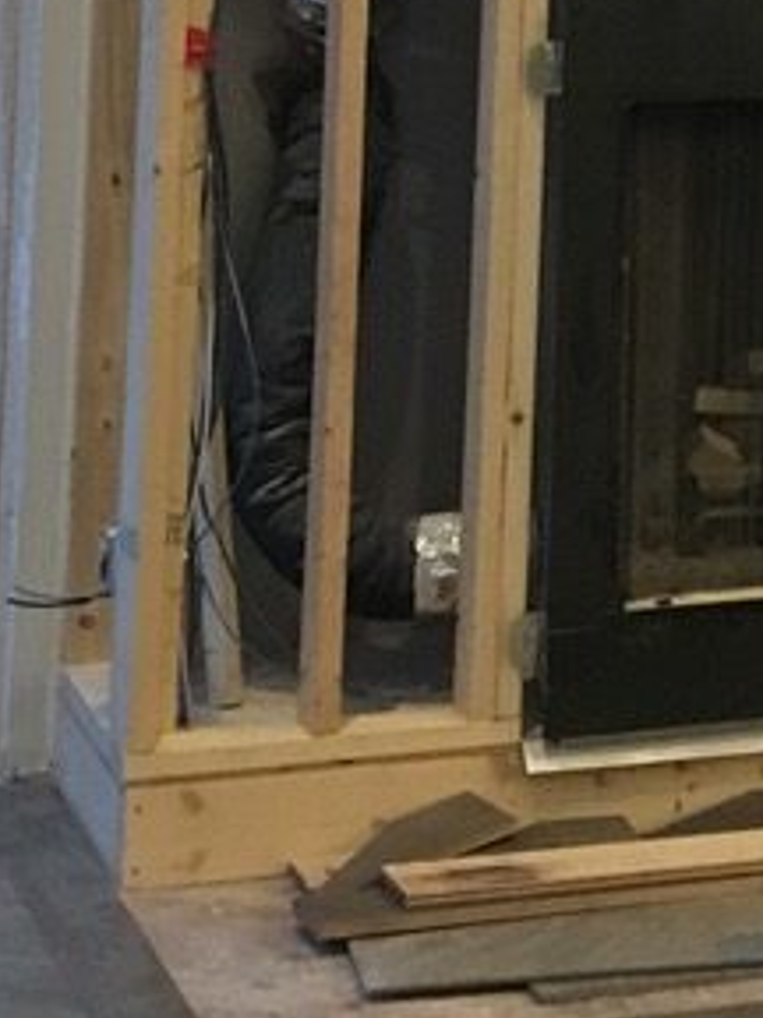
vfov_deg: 14.3
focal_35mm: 129
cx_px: 975
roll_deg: -1.5
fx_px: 3791
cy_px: -505
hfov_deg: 11.2
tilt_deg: +2.4
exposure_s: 1/17
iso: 200
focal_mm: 4.15
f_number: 2.2
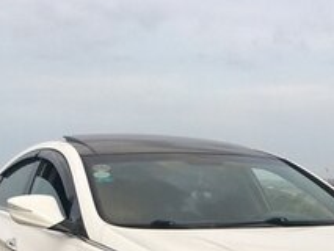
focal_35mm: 90
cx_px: 329
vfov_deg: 15.4
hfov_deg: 21.1
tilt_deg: -11.9
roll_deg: -2.7
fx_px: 869
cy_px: 351
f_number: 2.2
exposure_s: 1/331
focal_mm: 4.15
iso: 25
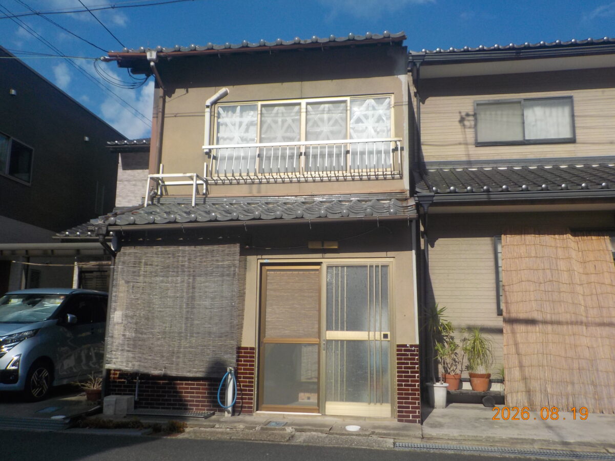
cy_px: 230
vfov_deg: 46.8
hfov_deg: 60.0
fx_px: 533
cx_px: 308
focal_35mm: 30
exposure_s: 1/2000
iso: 125
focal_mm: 4.1
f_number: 3.3
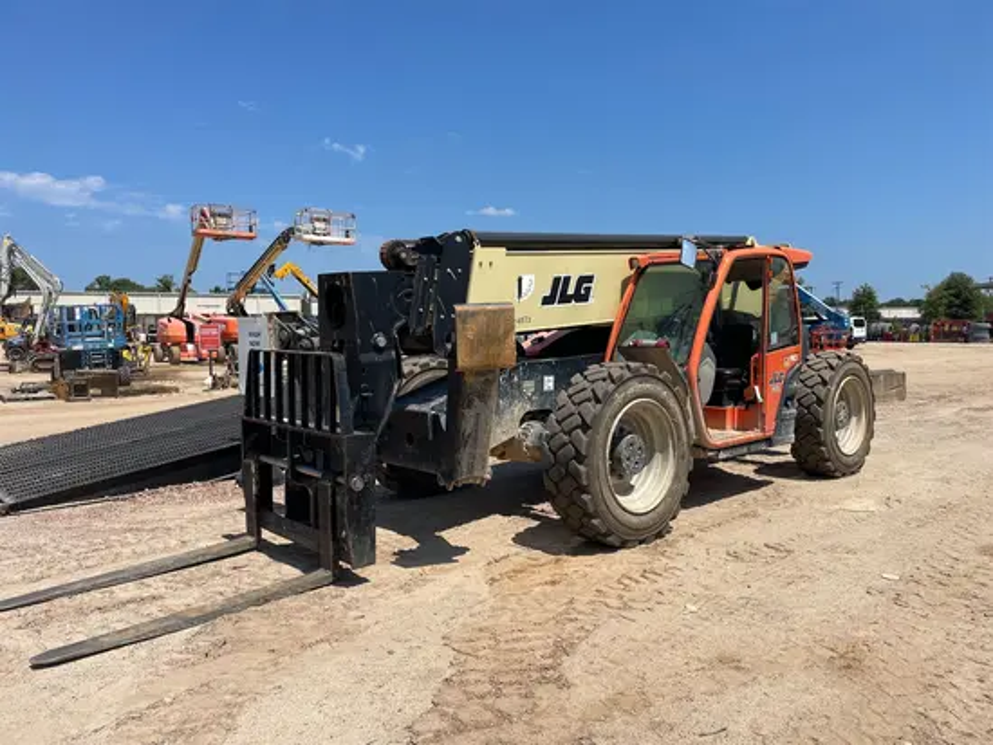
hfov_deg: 67.3
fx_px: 746
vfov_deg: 53.1
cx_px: 496
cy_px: 372
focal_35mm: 26
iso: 32
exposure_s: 1/4651
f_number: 1.6
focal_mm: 4.2
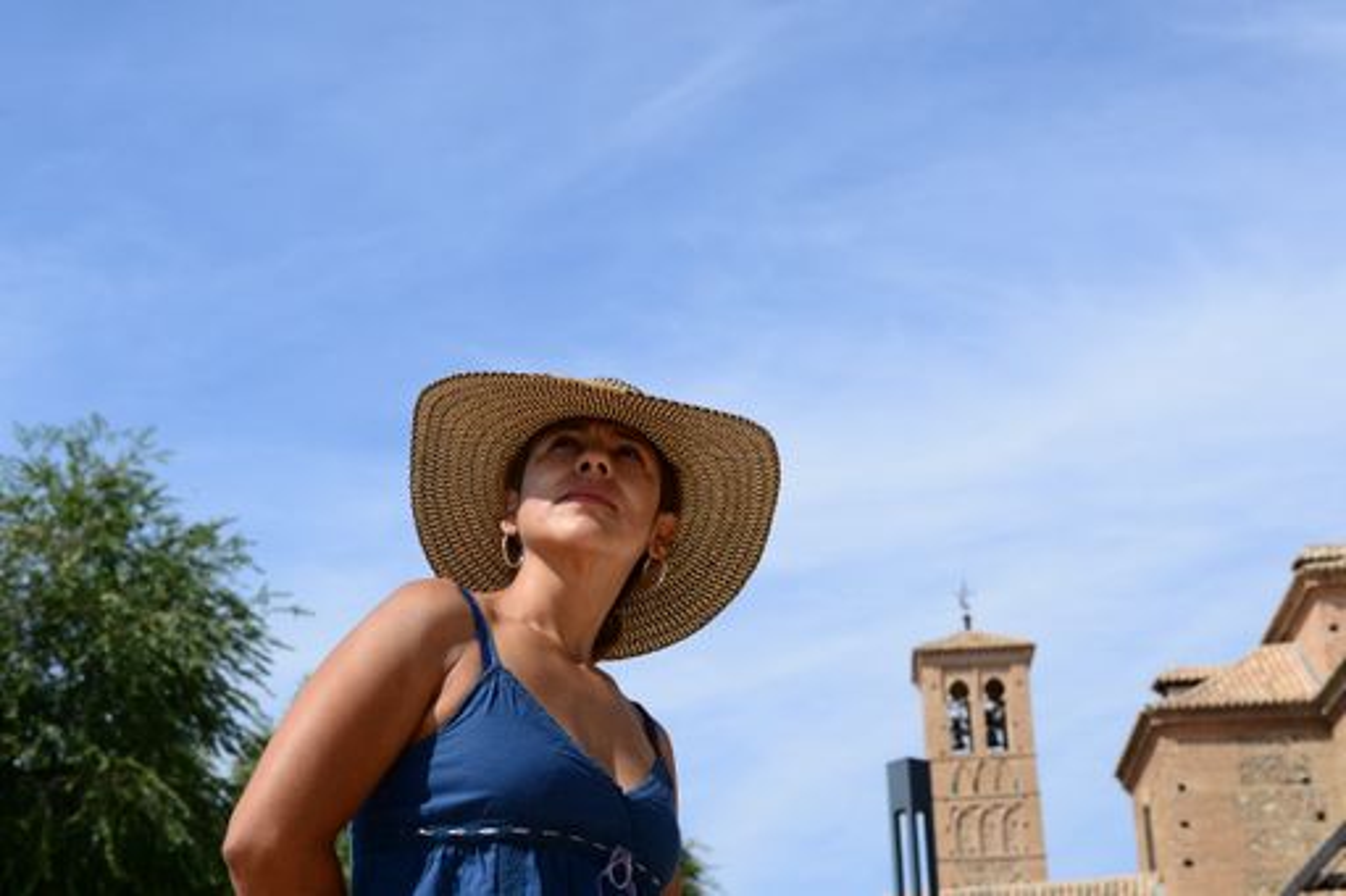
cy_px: 448
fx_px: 1869
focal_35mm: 50
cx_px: 673
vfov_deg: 27.0
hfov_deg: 39.6
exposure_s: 1/320
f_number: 8
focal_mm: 50
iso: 100
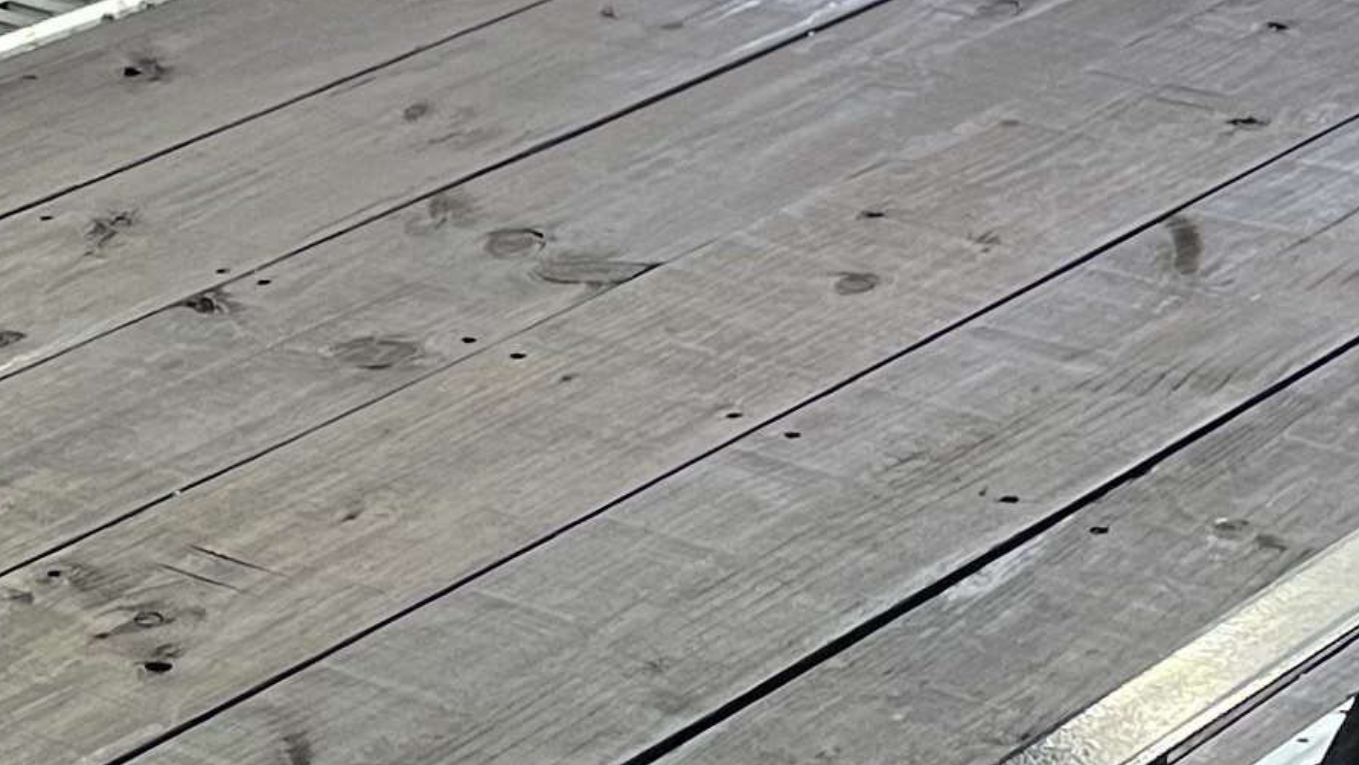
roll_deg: +0.6
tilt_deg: -18.3
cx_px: -111
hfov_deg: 16.3
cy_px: 428
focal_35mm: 128
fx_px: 4613
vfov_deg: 9.5
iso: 200
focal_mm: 4.2
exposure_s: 1/60
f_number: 1.6
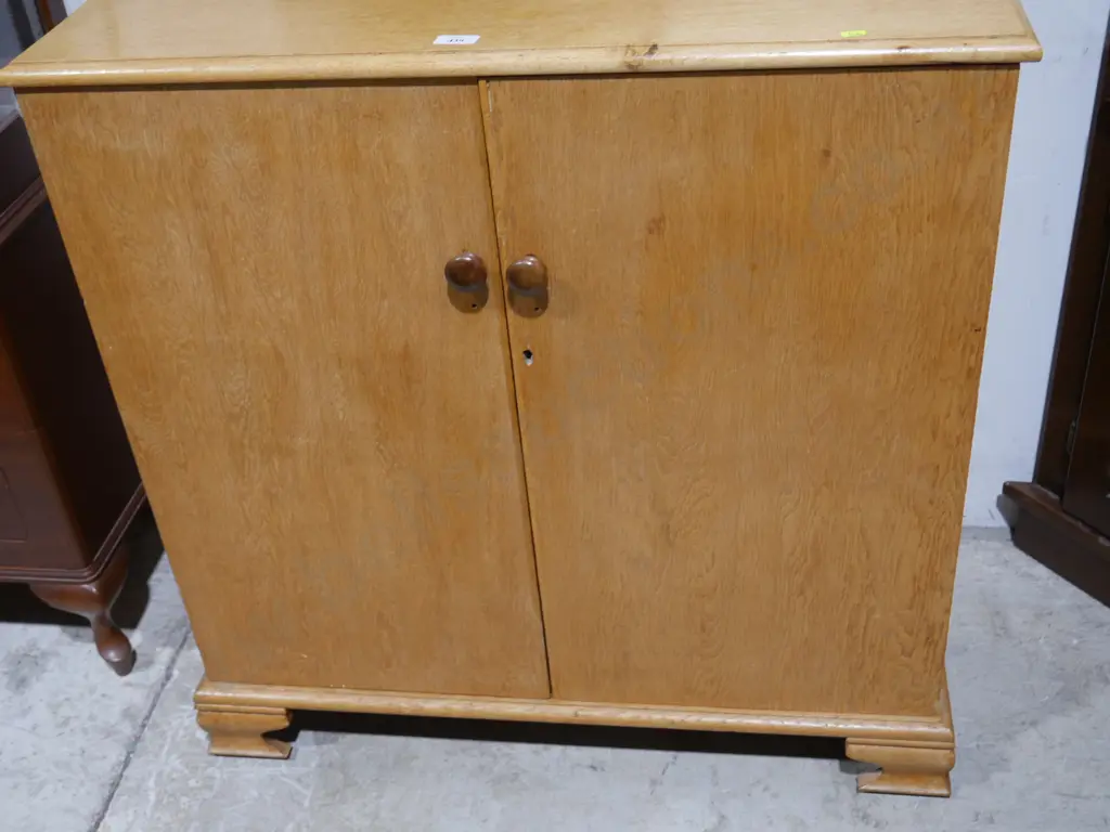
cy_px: 416
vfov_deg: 34.3
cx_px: 555
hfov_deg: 44.8
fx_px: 1347
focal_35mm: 42
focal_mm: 21
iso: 500
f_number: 4.6
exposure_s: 1/60
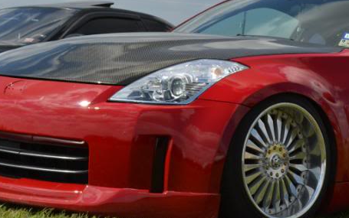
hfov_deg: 18.7
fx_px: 1047
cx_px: 297
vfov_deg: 11.9
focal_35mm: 110
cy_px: 32
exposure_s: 1/2000
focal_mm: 32
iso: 400
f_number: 7.1
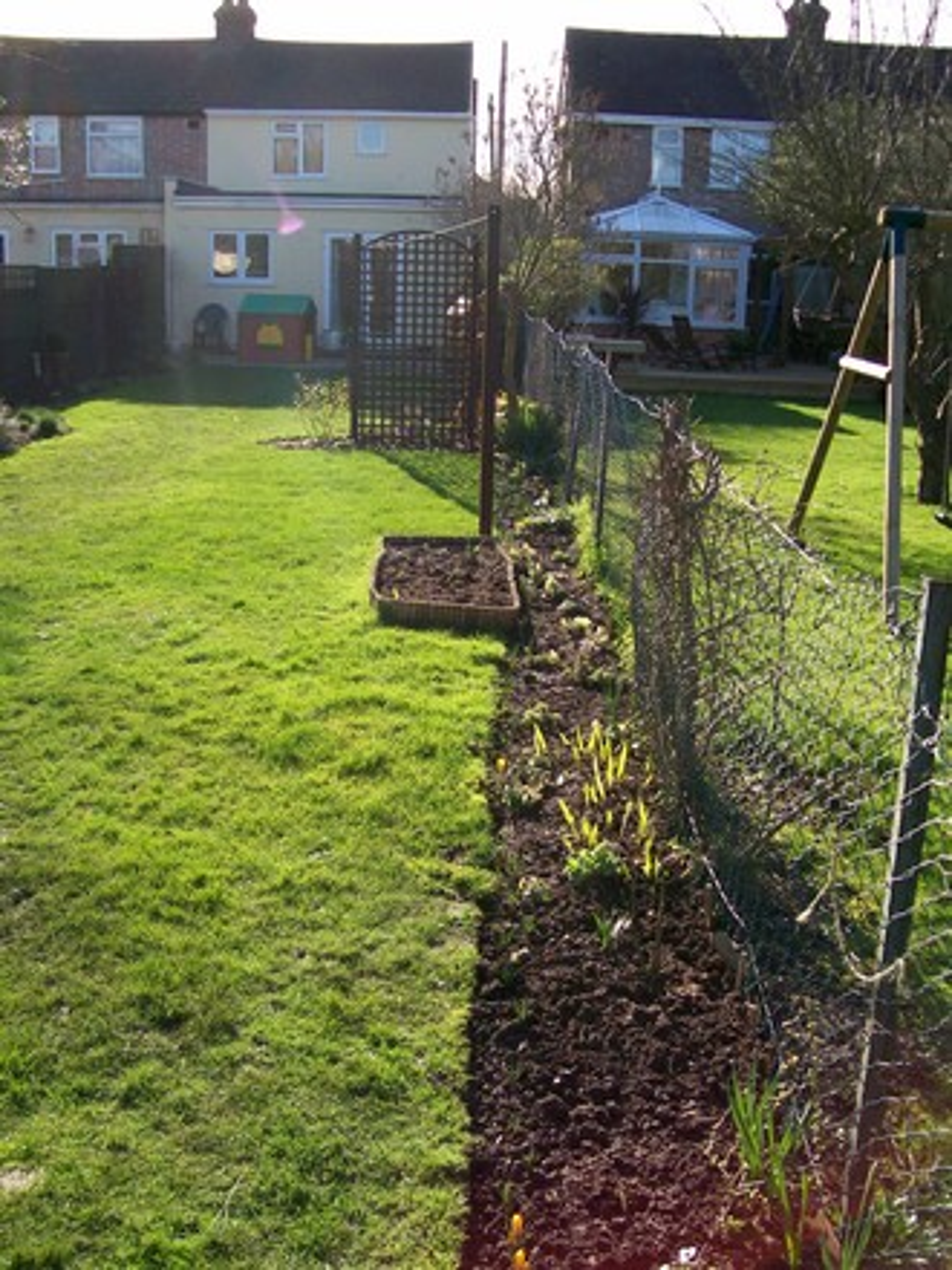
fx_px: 1320
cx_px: 476
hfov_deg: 39.7
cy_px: 635
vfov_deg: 51.4
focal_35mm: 36
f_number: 2.7
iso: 80
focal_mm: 6
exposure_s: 1/585
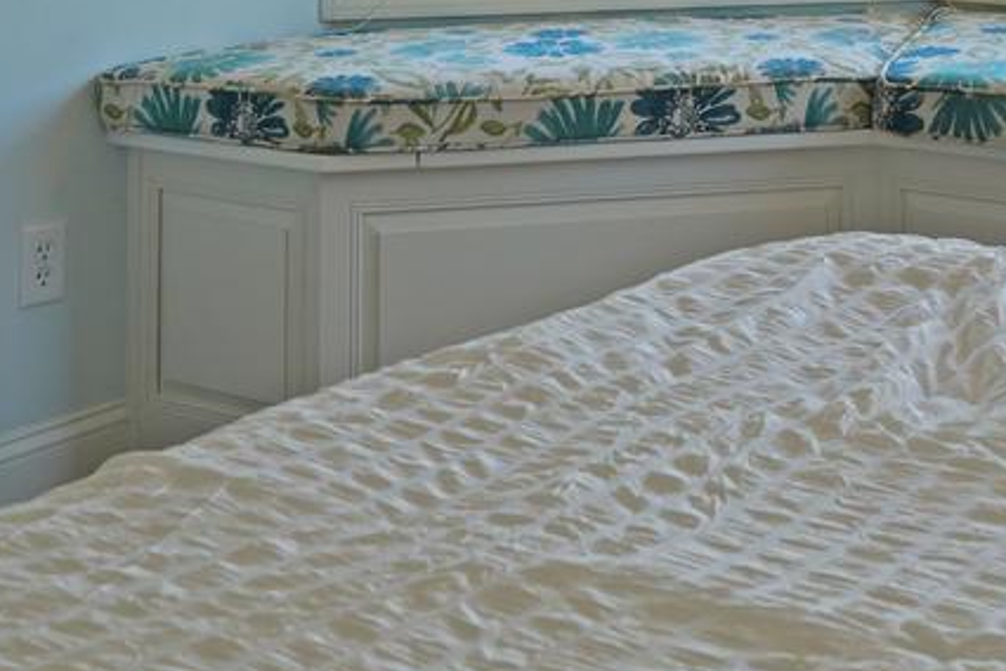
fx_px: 2152
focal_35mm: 77
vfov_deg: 16.2
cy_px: -328
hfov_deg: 24.9
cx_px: 1032
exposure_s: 1/100
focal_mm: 16
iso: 100
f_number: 5
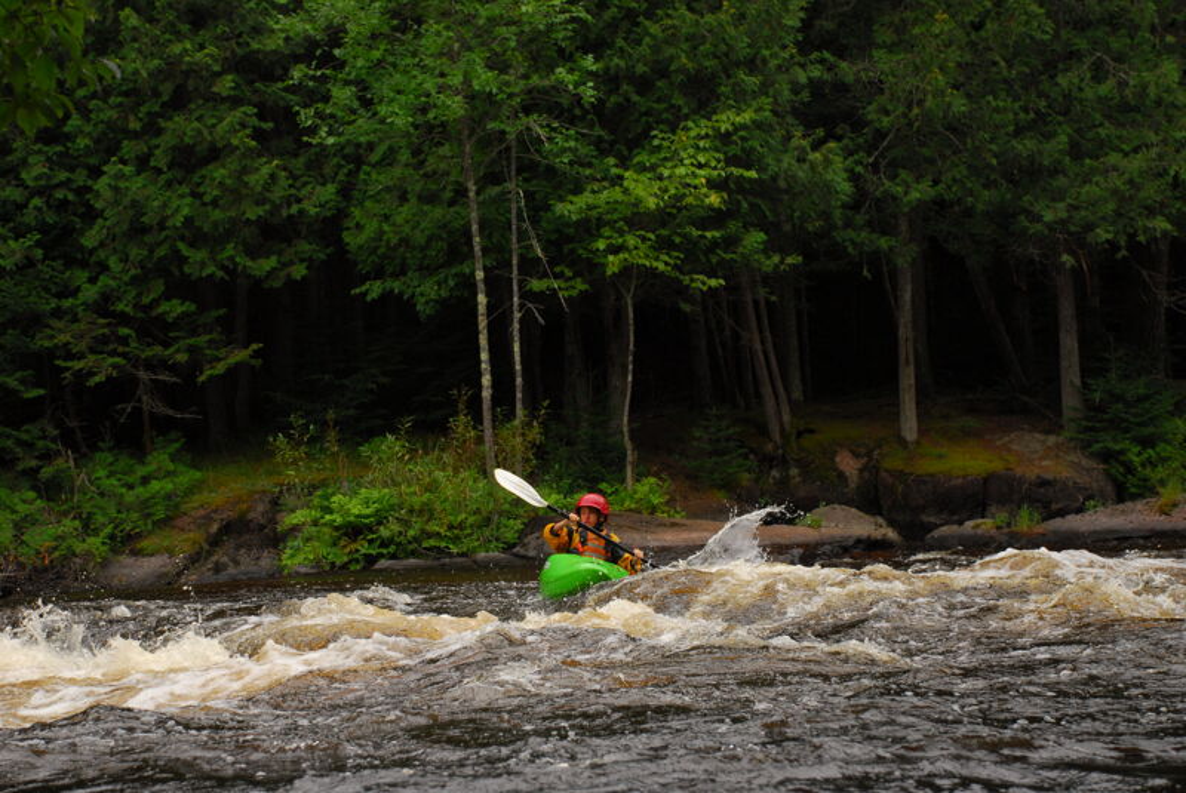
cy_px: 396
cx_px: 593
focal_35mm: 75
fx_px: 2473
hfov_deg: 27.0
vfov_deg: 18.2
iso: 250
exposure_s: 1/320
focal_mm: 50
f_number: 5
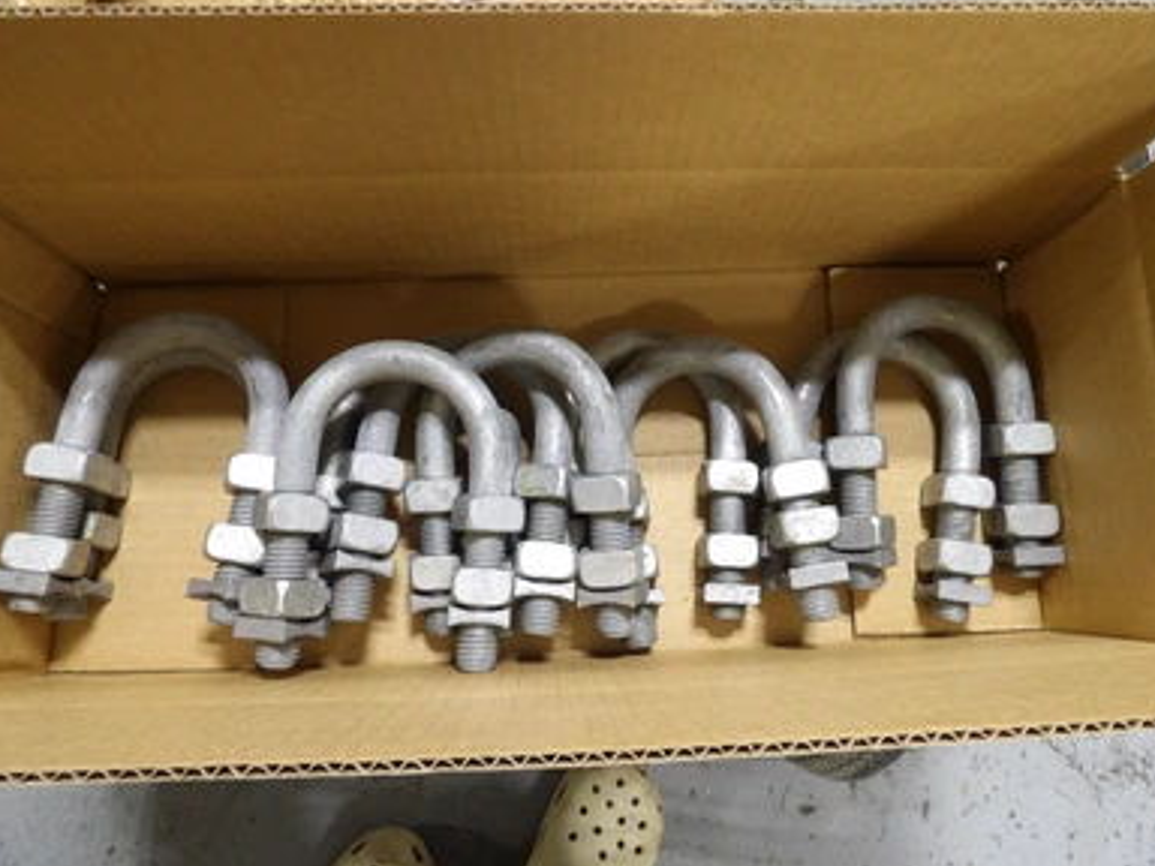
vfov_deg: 54.9
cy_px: 427
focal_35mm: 25
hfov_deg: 69.4
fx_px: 834
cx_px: 593
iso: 200
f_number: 3.2
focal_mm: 4.3
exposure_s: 1/29
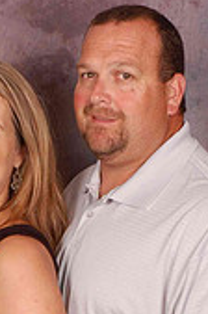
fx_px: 1532
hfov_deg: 7.8
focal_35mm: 176
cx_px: 62
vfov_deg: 11.5
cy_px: 347
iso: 200
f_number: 10
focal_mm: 44
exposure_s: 1/125
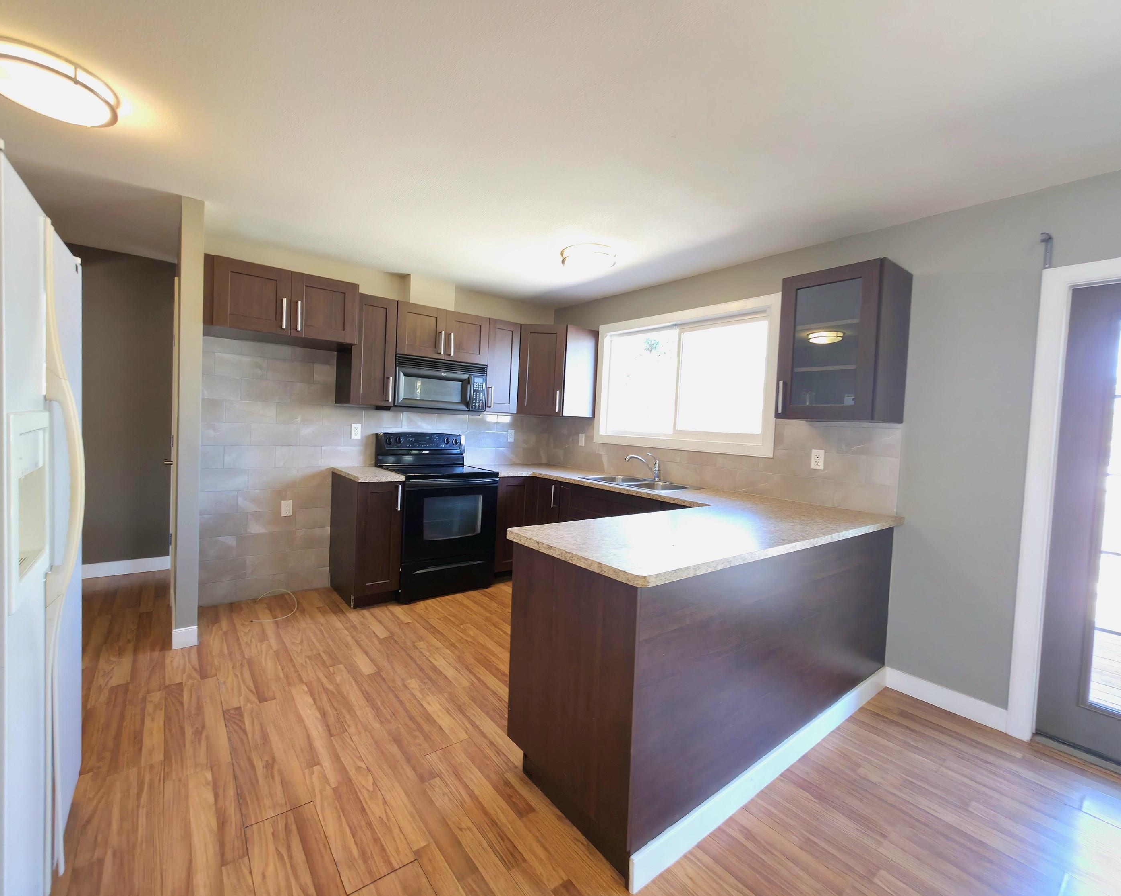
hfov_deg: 100.7
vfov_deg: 88.0
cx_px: 547
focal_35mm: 14
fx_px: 464
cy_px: 444
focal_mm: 2.2
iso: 125
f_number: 1.9
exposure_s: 1/20
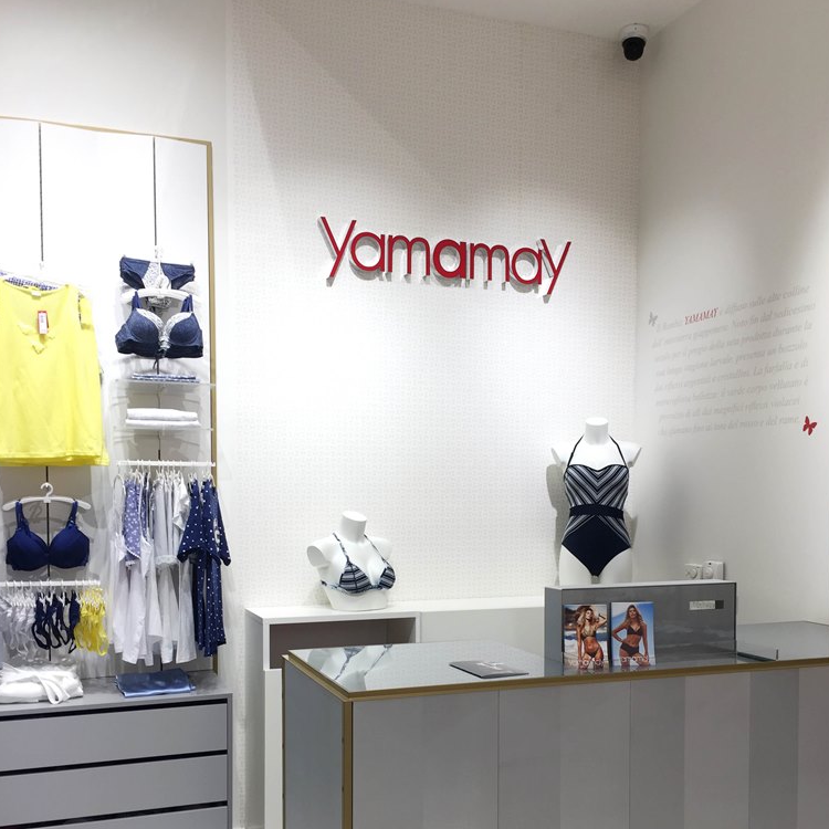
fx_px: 948
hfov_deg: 47.2
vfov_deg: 46.6
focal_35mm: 35
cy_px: 537
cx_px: 419
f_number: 2.2
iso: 32
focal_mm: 4.15
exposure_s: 1/100
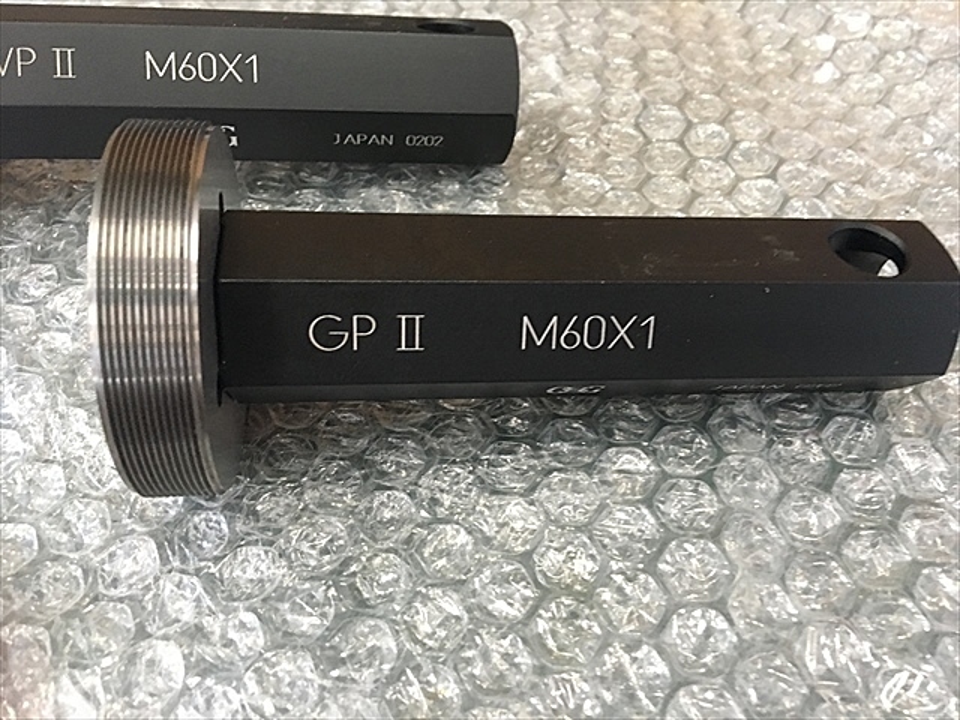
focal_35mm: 29
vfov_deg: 48.2
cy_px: 360
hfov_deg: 61.7
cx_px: 480
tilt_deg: -52.1
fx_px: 804
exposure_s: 1/30
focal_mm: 4.15
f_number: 2.2
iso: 200
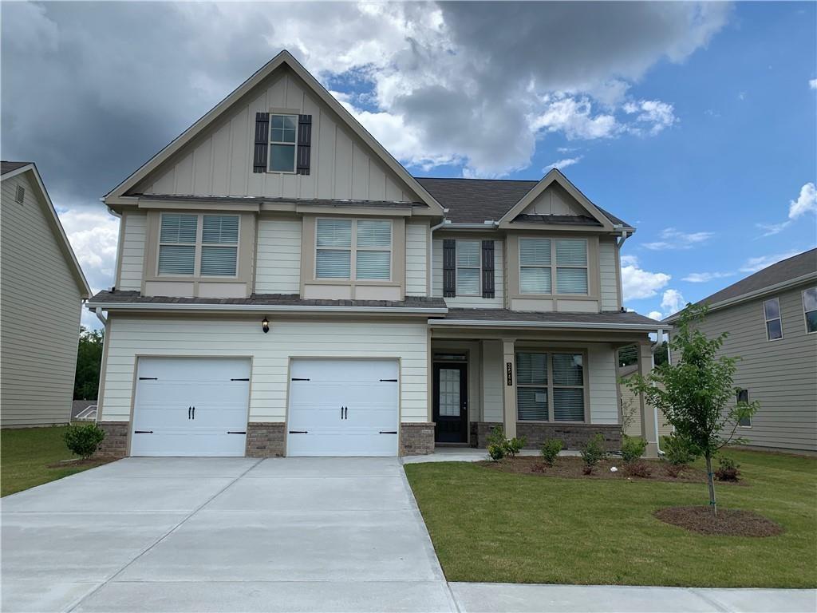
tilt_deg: +10.4
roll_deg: -1.1
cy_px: 306
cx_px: 408
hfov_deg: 67.3
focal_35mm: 26
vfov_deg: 53.1
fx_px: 614
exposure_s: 1/2160
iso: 25
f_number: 1.8
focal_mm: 4.25
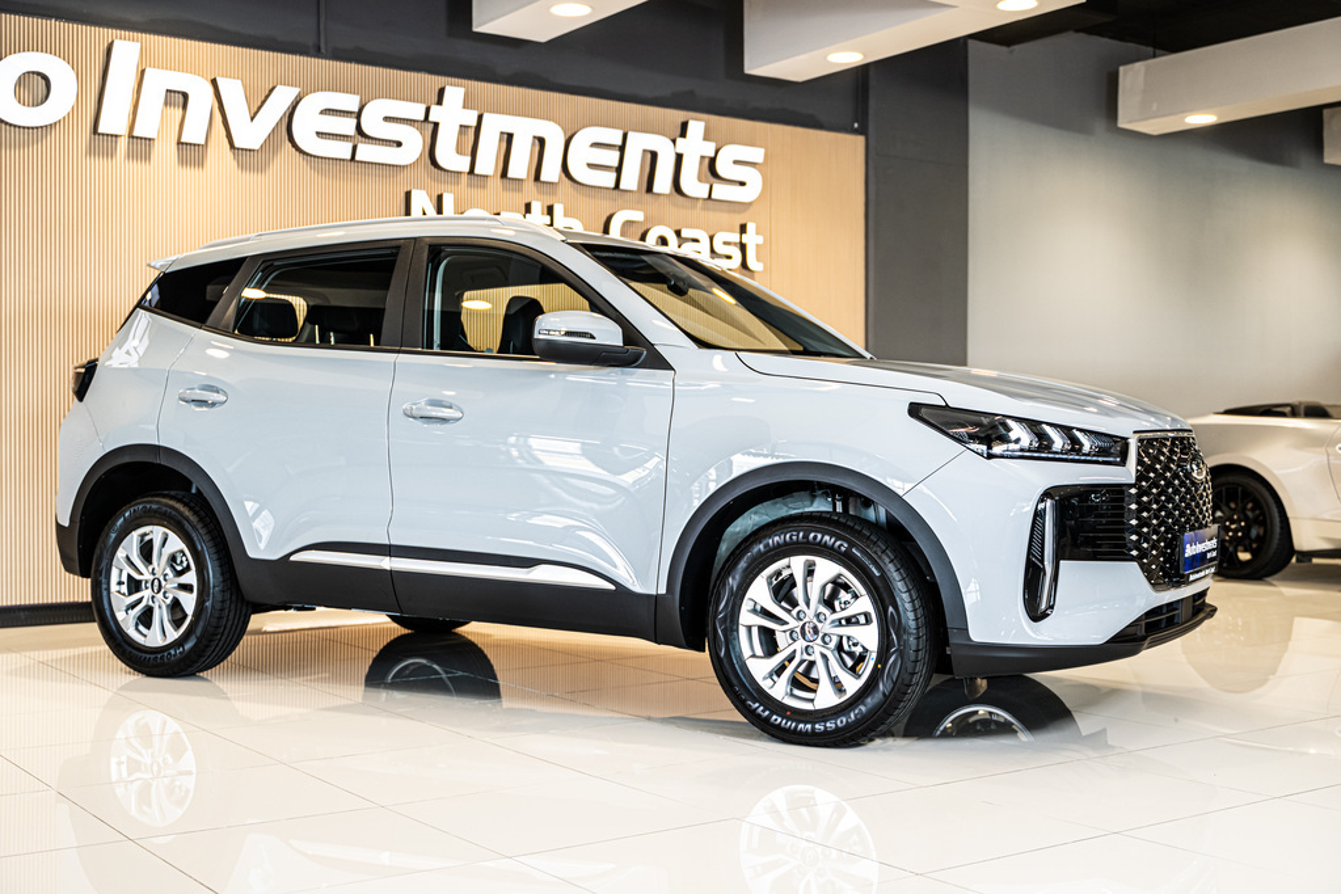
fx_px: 1602
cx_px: 670
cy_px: 447
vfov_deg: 31.2
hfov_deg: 45.4
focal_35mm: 43
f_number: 2.8
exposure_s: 1/125
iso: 640
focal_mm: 43
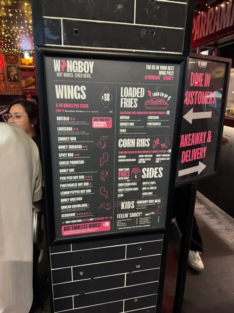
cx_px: 117
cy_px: 156
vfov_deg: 71.6
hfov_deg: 56.8
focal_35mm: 24
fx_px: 216
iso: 800
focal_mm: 6.76
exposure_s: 1/50
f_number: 1.78
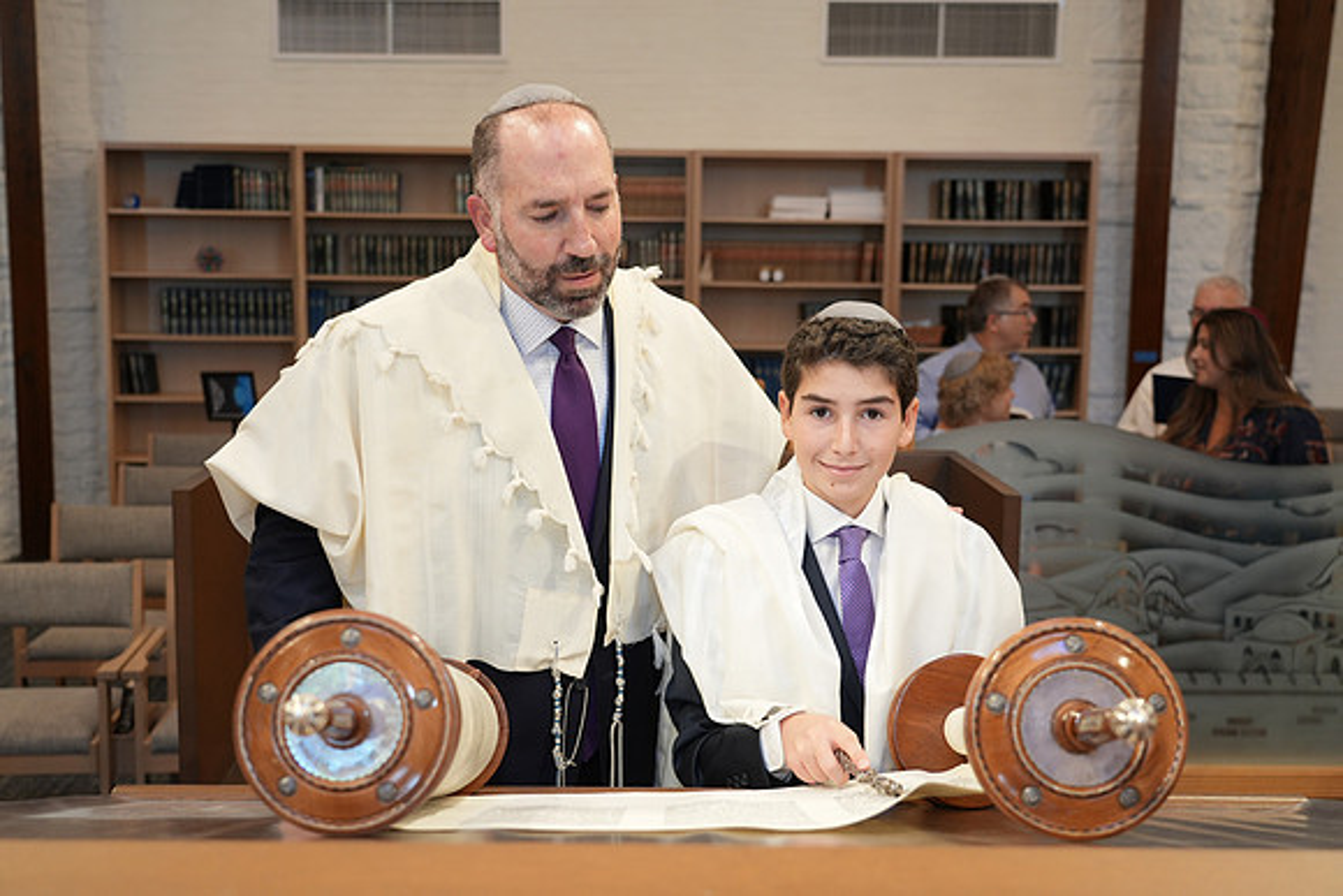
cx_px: 672
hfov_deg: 46.4
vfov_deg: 31.9
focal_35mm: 42
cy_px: 448
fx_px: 1567
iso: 640
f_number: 4
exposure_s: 1/80
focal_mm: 42
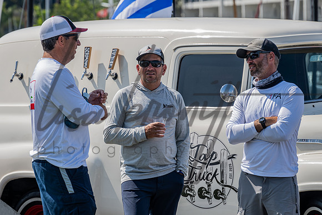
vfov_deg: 4.7
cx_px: 145
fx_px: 2635
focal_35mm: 295
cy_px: 101
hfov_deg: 7.0
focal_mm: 200
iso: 125
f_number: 6.3
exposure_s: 1/400
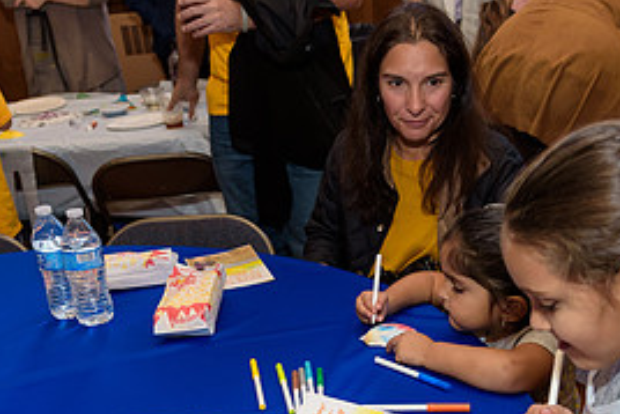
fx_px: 896
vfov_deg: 25.1
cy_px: 390
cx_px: 375
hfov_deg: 38.0
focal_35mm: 52
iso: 400
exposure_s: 1/250
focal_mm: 24
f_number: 4
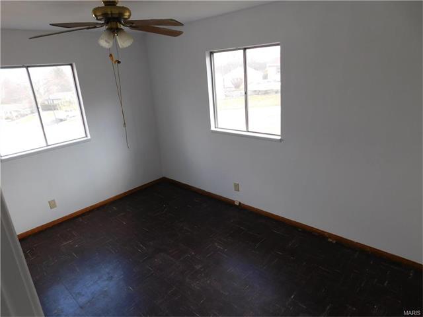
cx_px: 212
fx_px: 281
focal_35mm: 23
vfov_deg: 58.9
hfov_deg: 73.9
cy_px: 158
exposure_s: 1/100
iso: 125
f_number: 3
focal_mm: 4
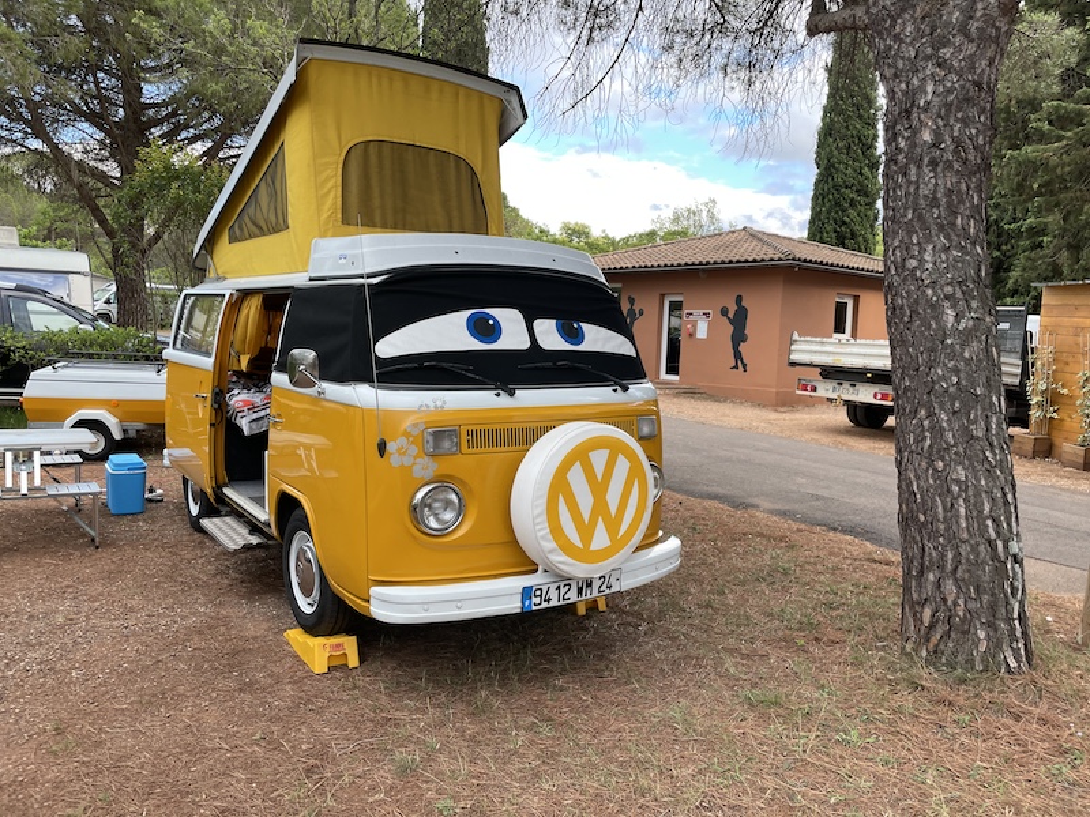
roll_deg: -3.2
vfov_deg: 53.1
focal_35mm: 26
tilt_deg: -3.7
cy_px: 408
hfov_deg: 67.3
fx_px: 819
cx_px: 545
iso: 32
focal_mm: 4.2
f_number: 1.6
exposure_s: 1/213
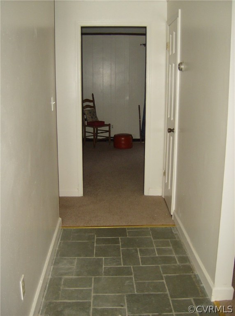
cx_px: 118
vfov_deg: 51.5
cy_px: 158
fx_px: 327
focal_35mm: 36
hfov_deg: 39.5
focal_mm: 6
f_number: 2.8
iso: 200
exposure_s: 1/60
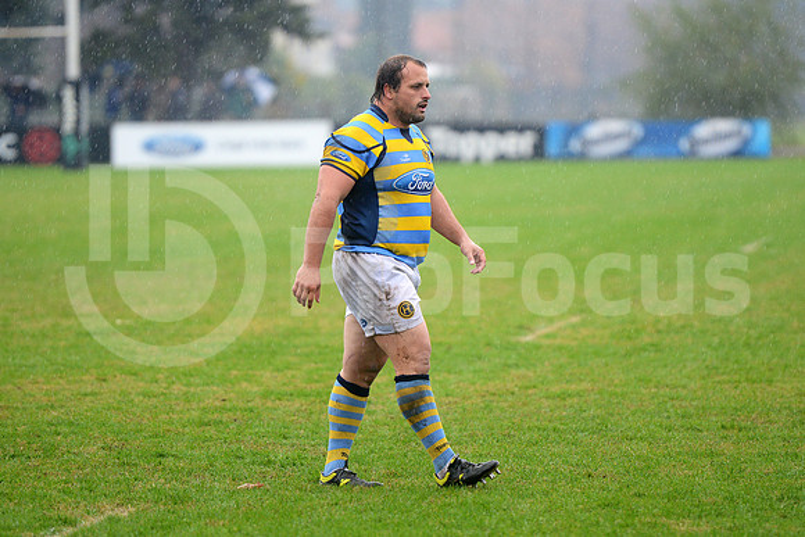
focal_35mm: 200
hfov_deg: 10.3
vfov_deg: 6.9
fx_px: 4473
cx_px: 402
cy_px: 268
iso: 1000
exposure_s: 1/500
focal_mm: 200
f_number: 2.8
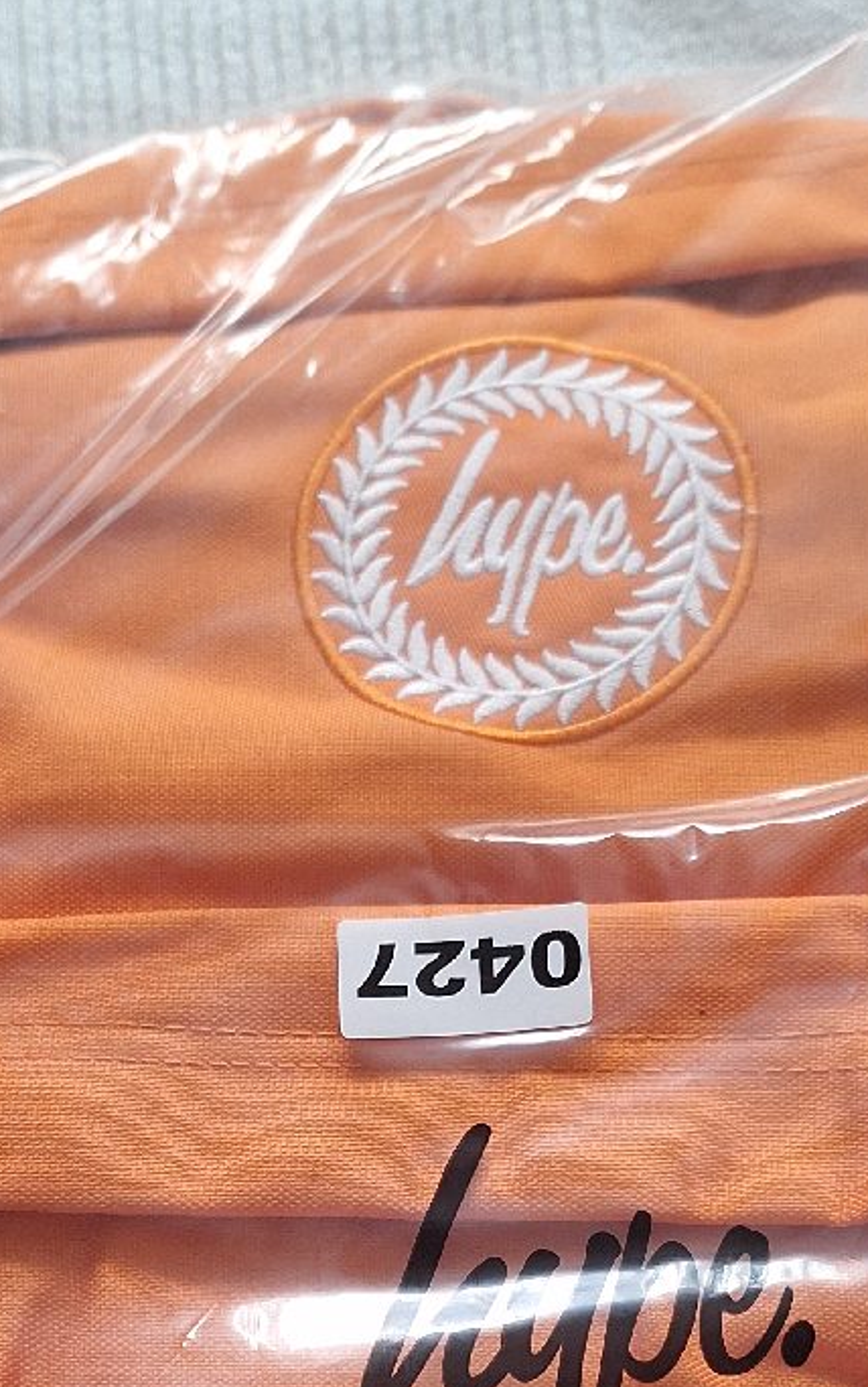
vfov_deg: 33.9
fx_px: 2156
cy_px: 1221
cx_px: 393
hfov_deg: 22.8
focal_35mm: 57
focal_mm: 5.54
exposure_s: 1/50
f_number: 1.8
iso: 50
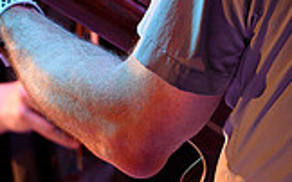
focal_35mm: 728
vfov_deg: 1.8
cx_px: 186
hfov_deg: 2.9
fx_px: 5789
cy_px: -141
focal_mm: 200
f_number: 8
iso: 1600
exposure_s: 1/60
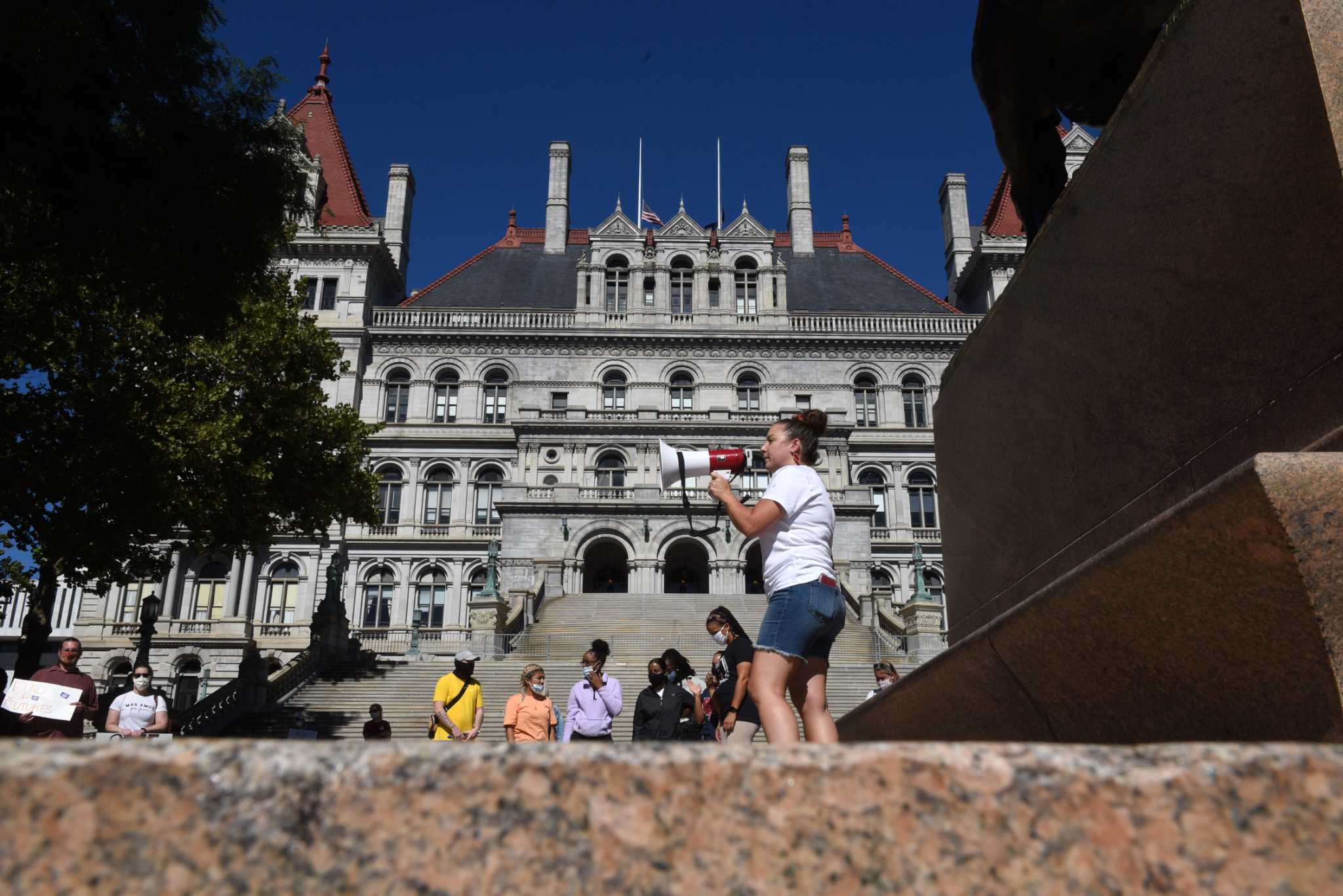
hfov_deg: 63.6
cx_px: 672
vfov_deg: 45.0
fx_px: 1082
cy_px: 448
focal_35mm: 29
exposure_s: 1/640
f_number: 18
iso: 400
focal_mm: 29
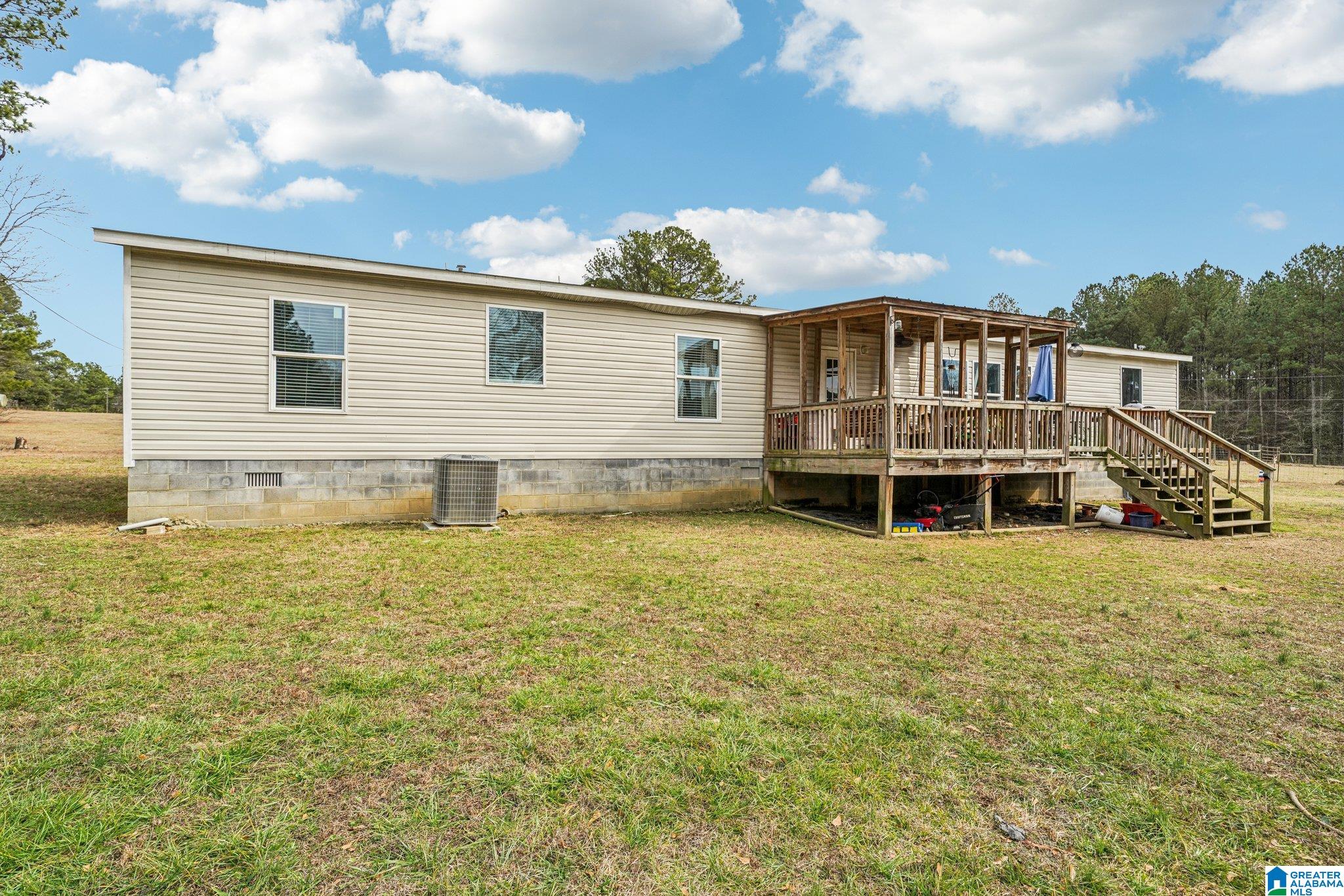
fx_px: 672
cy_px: 448
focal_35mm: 18
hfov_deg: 90.0
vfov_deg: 67.4
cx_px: 672
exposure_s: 1/640
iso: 400
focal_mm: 18
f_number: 8
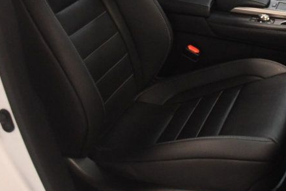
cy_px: 12
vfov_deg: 21.0
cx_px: 237
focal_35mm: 63
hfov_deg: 30.9
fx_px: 500
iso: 3200
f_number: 3.5
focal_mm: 18
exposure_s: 1/100
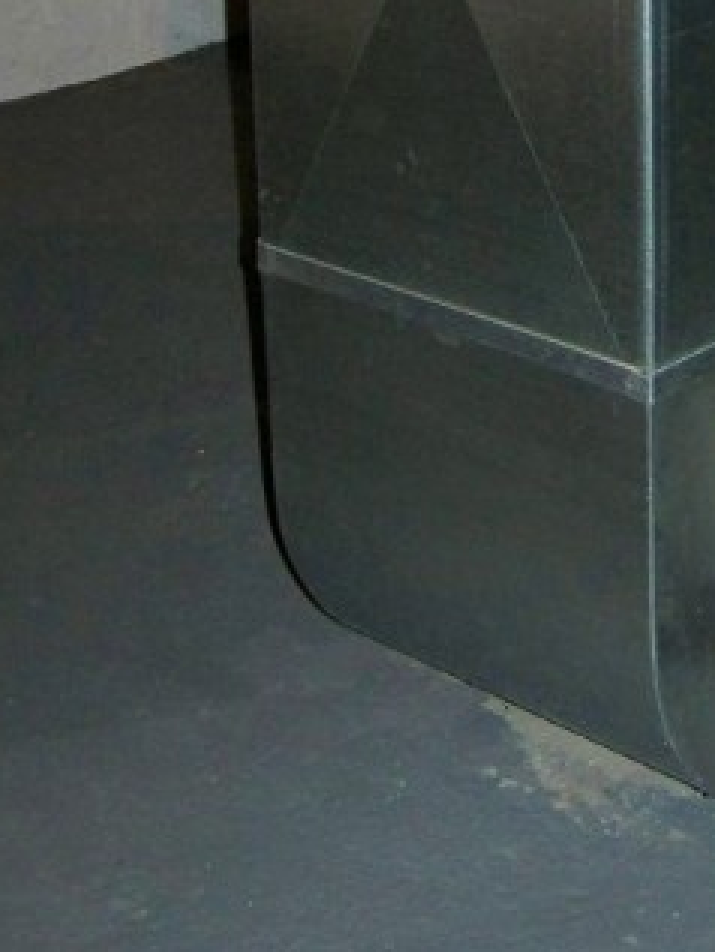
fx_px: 2532
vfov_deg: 20.3
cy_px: -99
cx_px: 661
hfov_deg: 15.9
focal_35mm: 92
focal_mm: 6.3
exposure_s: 1/30
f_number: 2.8
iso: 200
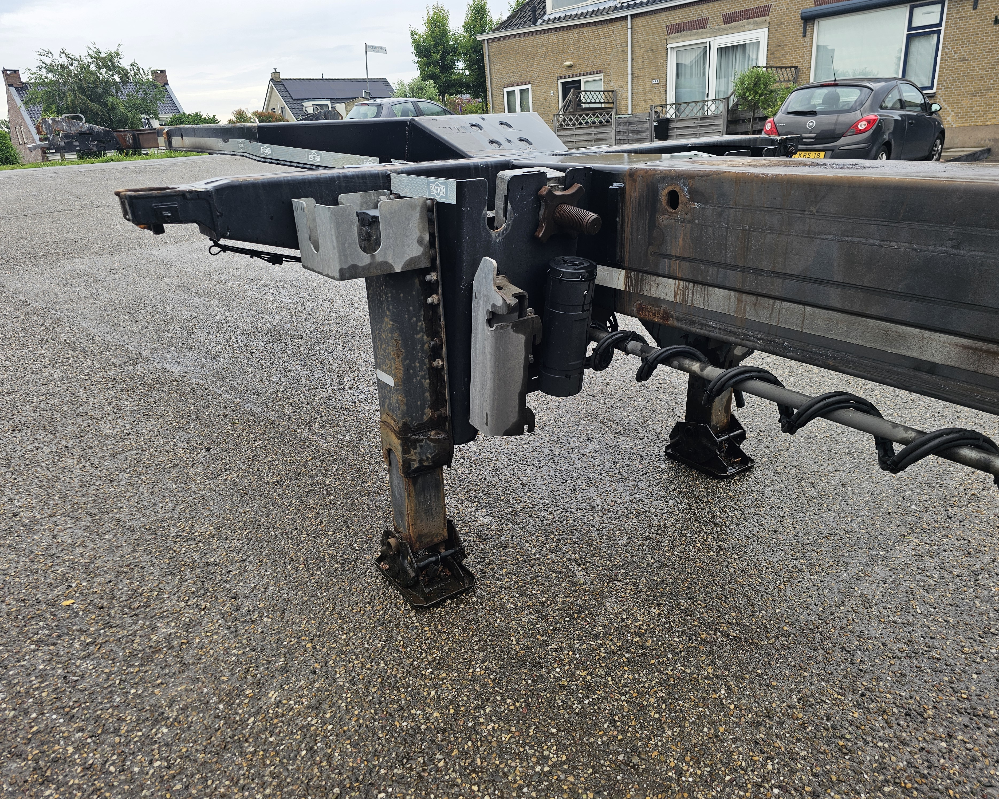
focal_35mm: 24
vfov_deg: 58.8
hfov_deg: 70.3
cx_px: 491
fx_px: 710
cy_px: 400
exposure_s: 1/183
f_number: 1.7
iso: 12
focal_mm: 6.3
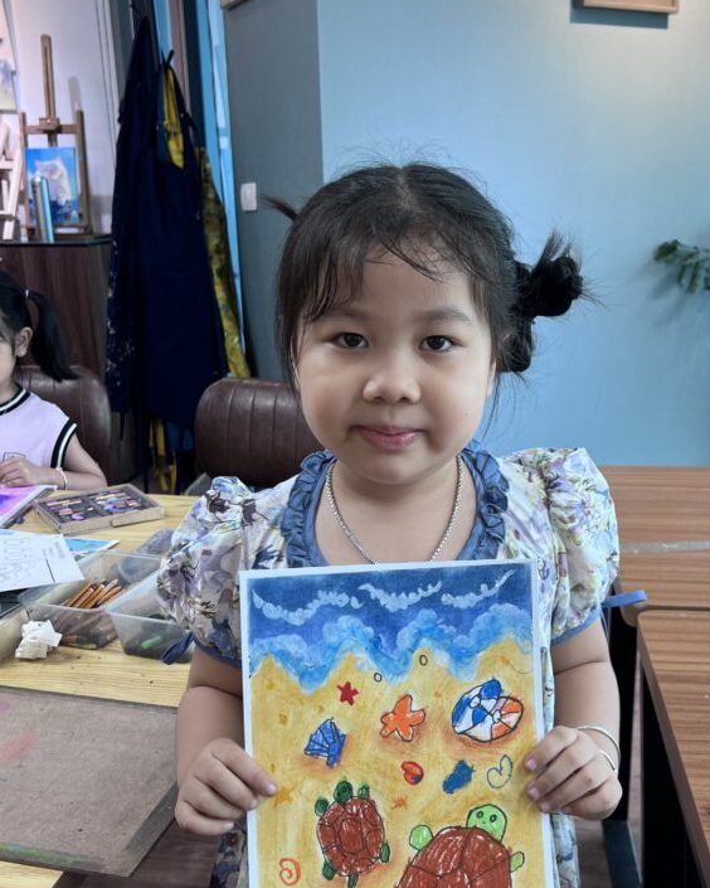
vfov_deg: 50.2
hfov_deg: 41.0
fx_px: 946
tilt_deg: -16.3
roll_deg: +0.5
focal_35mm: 36
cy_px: 482
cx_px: 413
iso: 50
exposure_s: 1/100
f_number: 1.5
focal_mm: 5.7
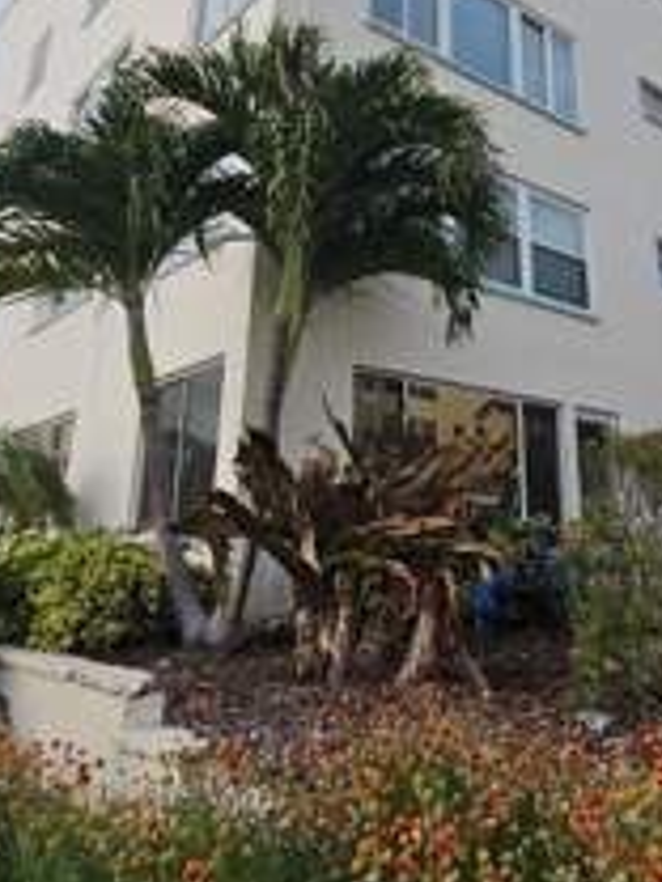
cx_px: 420
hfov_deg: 46.3
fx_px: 765
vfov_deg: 58.0
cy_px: 263
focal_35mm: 30
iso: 50
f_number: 2.2
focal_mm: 2.2
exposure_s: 1/871
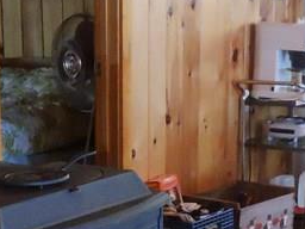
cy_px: 279
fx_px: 1057
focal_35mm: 120
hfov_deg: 16.4
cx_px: 110
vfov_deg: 12.1
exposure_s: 1/60
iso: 1600
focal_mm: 5.4
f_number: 3.1
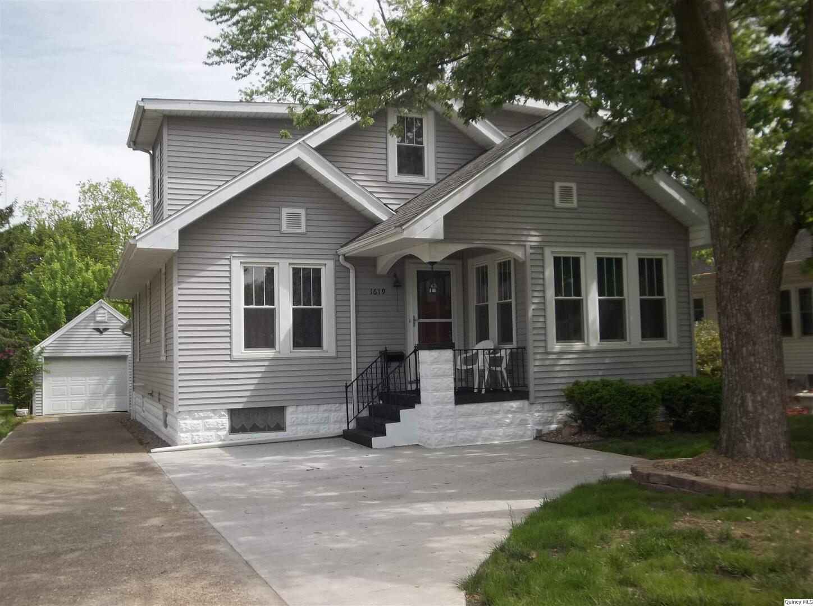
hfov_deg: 50.2
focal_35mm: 37
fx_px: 867
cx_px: 406
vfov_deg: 38.5
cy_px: 303
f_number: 10.1
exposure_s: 1/100
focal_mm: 6.6
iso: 80
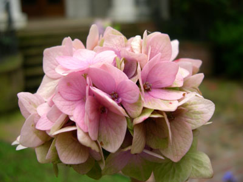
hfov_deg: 49.0
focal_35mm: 38
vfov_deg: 37.7
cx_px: 122
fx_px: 267
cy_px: 91
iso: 100
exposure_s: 1/306
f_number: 2.8
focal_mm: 8
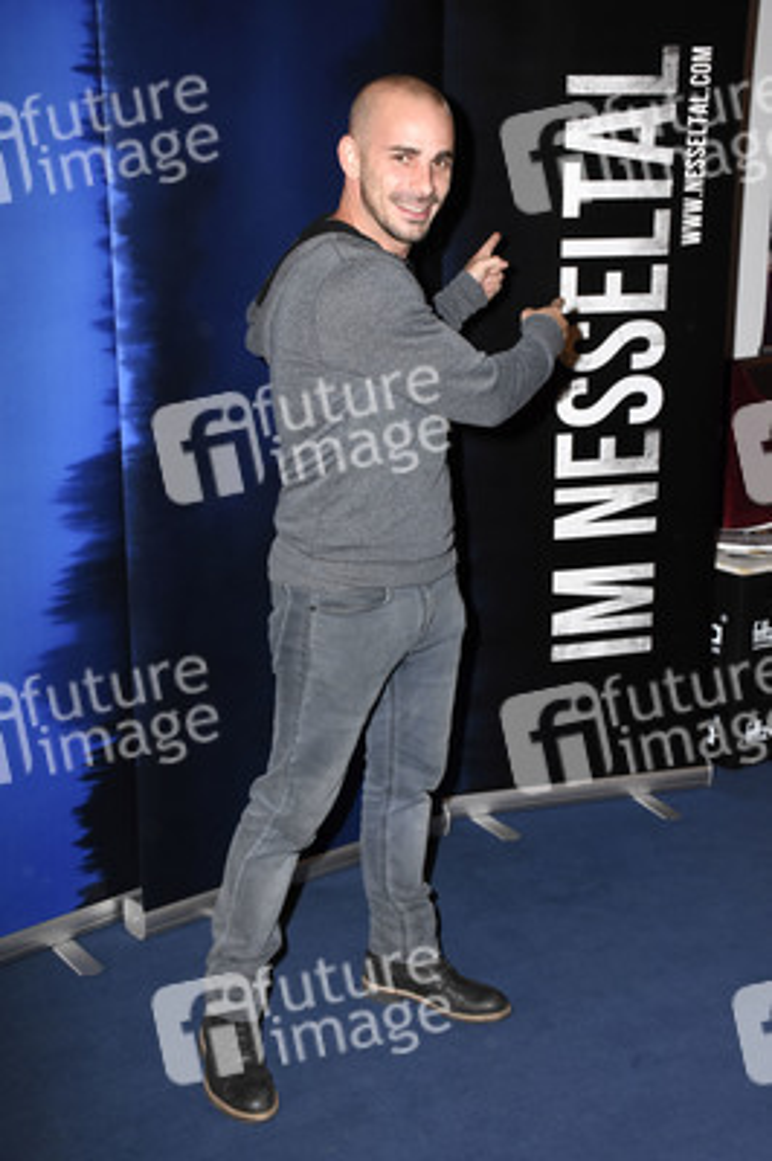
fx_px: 1547
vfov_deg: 41.1
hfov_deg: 28.0
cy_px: 580
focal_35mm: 48
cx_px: 386
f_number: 6.3
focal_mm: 32
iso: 1600
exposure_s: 1/60
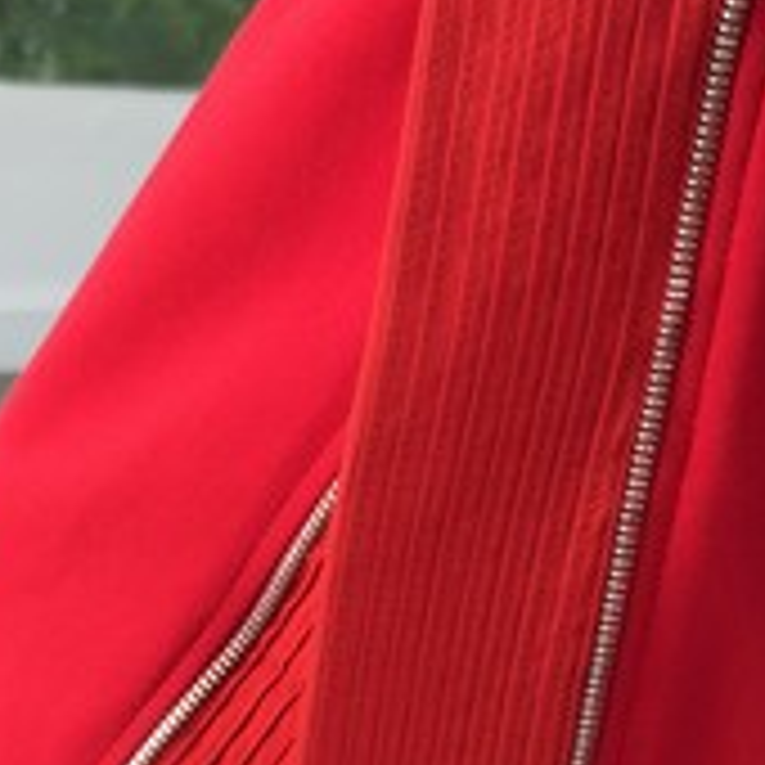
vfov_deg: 16.5
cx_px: 207
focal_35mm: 103
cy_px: 803
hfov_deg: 16.8
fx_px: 2575
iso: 80
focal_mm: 6.76
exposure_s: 1/106
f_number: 1.78
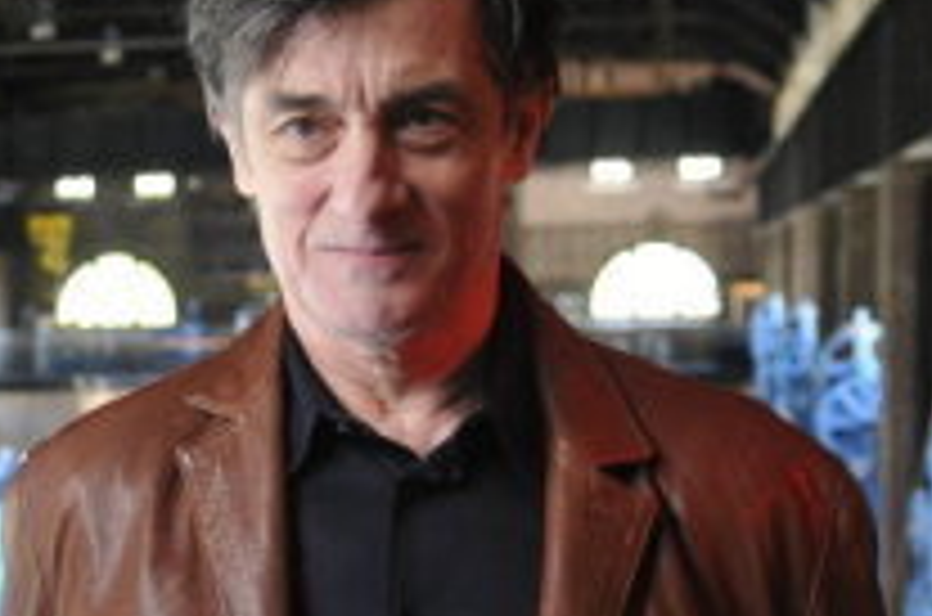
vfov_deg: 12.0
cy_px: 504
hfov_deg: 17.6
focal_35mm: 113
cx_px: -41
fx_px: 2919
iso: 800
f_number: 2.8
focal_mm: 26
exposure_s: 1/125
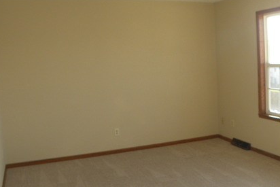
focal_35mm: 42
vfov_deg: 31.8
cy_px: 73
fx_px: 327
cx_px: 166
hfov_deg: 46.2
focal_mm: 4.6
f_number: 3.2
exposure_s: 1/97.7
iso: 64
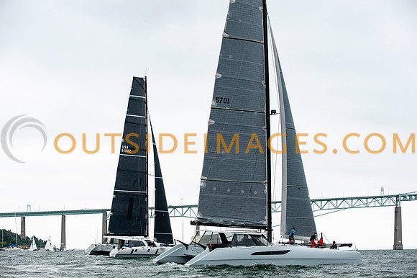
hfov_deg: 22.4
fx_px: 1051
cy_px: 143
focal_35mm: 91
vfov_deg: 15.0
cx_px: 208
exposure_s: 1/1000
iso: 250
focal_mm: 86
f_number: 5
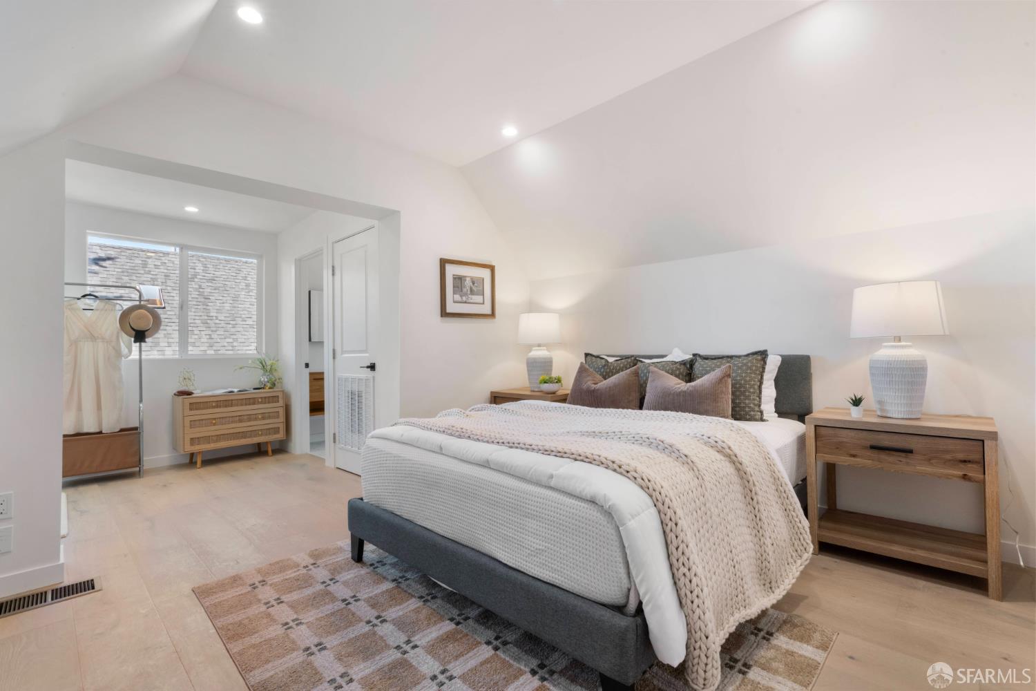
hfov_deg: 96.7
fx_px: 460
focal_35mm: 16
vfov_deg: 73.7
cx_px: 518
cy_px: 346
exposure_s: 1/5
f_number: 16
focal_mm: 16
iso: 400
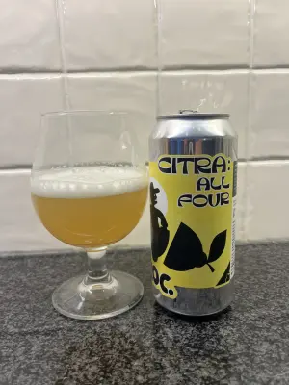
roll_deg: +1.7
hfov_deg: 53.1
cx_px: 144
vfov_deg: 67.3
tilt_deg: -11.1
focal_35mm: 26
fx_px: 289
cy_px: 192
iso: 64
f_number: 1.6
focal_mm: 5.1
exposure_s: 1/100
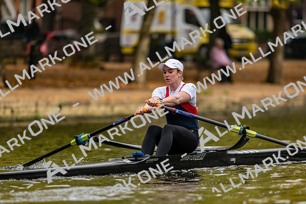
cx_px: 153
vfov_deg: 3.4
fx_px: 3401
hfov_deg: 5.2
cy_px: 102
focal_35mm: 400
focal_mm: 400
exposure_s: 1/2500
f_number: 4.5
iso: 1600
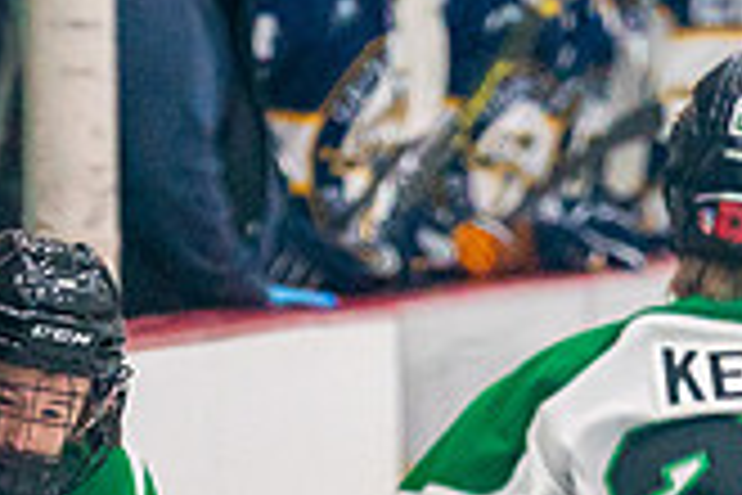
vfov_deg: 1.3
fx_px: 21475
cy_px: 731
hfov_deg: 2.0
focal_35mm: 1042
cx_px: -47
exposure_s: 1/1250
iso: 3200
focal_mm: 200
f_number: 2.8
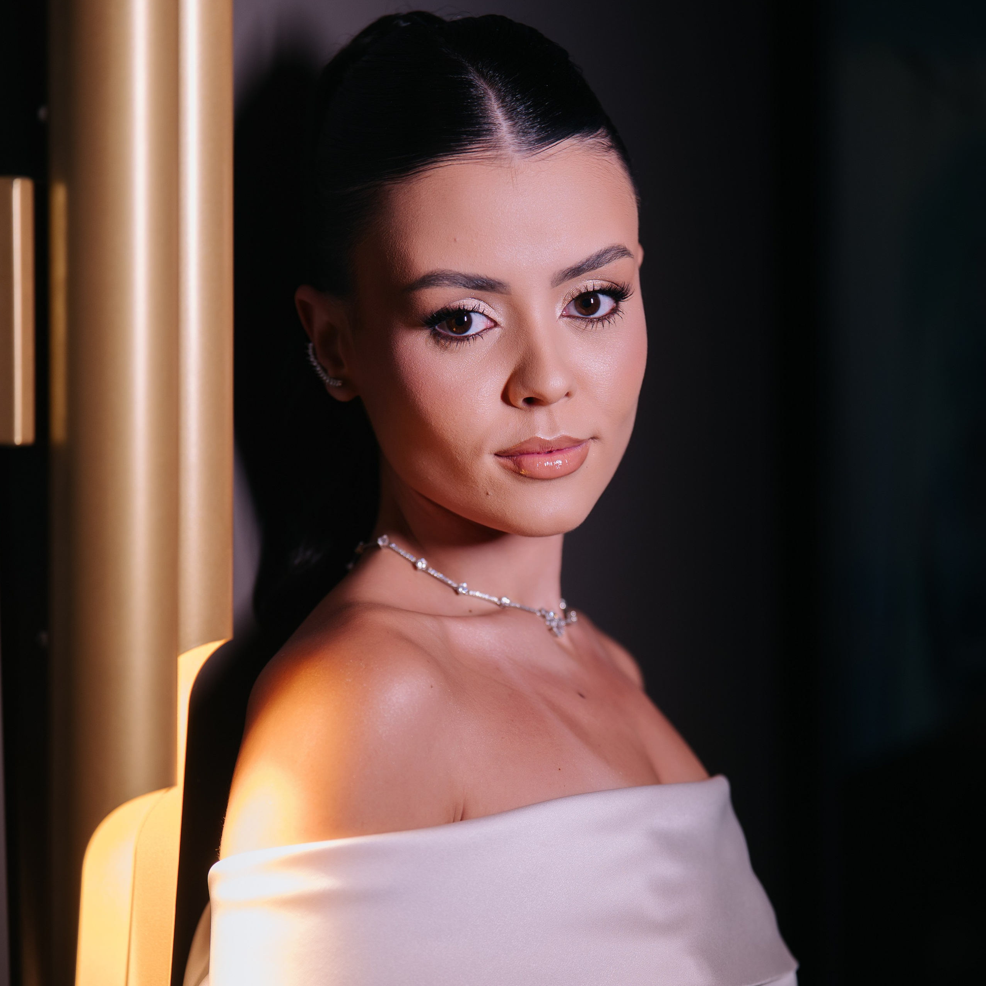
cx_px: 492
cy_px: 712
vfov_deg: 15.9
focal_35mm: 109
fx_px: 3513
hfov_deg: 16.0
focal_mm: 85
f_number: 2
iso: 160
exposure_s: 1/200
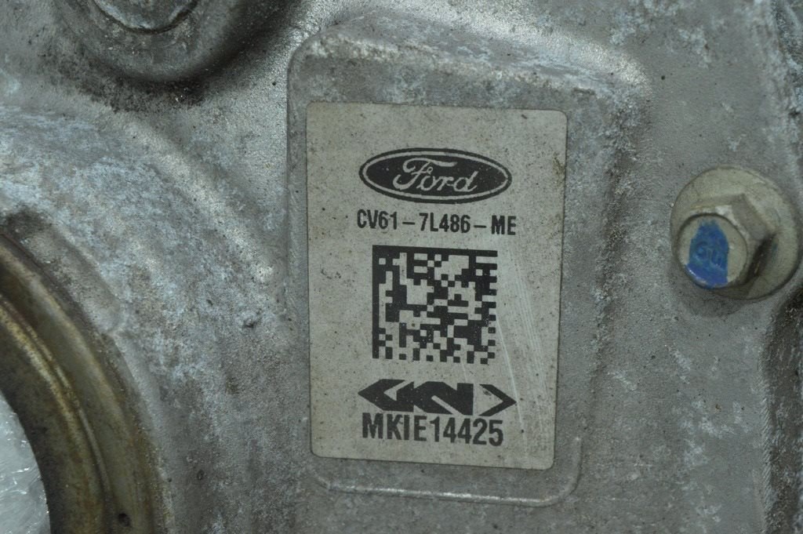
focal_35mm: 82
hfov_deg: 24.6
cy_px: 267
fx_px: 1839
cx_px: 402
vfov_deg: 16.5
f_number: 16
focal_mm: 55
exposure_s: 1/40
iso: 2200
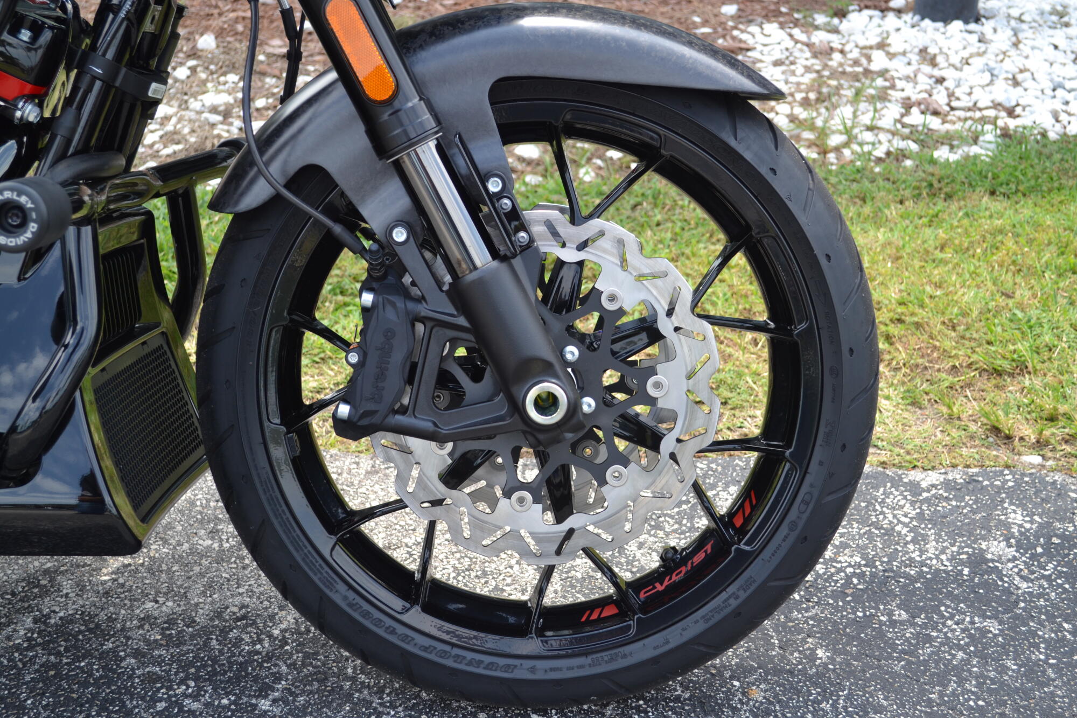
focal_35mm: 52
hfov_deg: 37.9
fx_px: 1570
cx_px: 538
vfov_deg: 25.7
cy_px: 359
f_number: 5.6
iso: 110
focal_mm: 35
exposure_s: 1/125
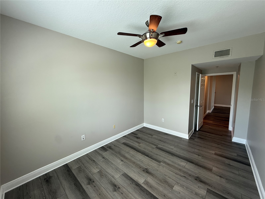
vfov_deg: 85.7
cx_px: 132
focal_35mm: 14
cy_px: 100
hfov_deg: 102.1
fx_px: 107
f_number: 2.2
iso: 125
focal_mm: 2.22
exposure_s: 1/120
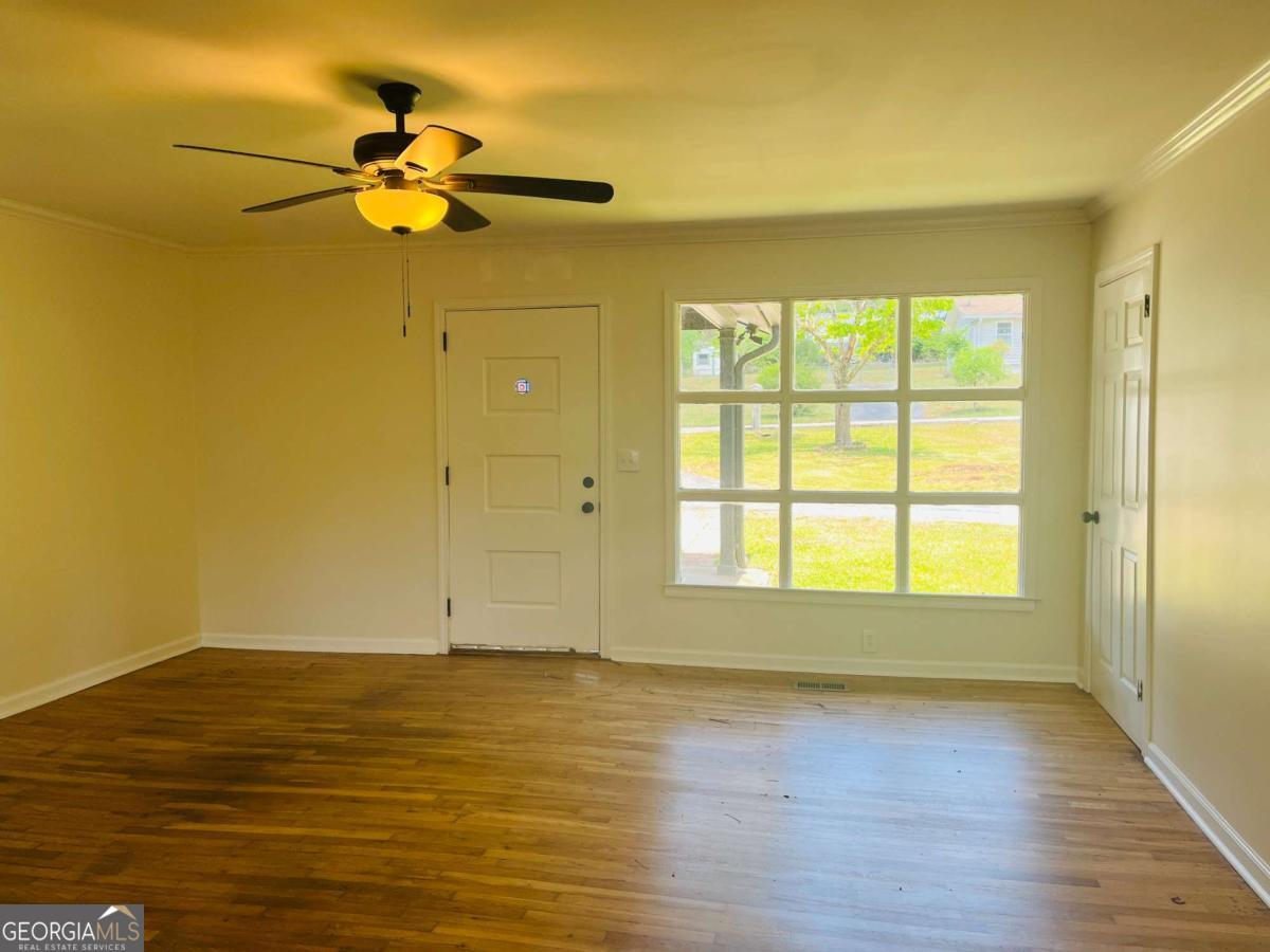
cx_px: 635
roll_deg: -0.4
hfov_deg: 67.3
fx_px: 954
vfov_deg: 53.1
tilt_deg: -5.2
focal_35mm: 26
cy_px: 476
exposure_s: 1/164
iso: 50
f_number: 1.6
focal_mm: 5.1
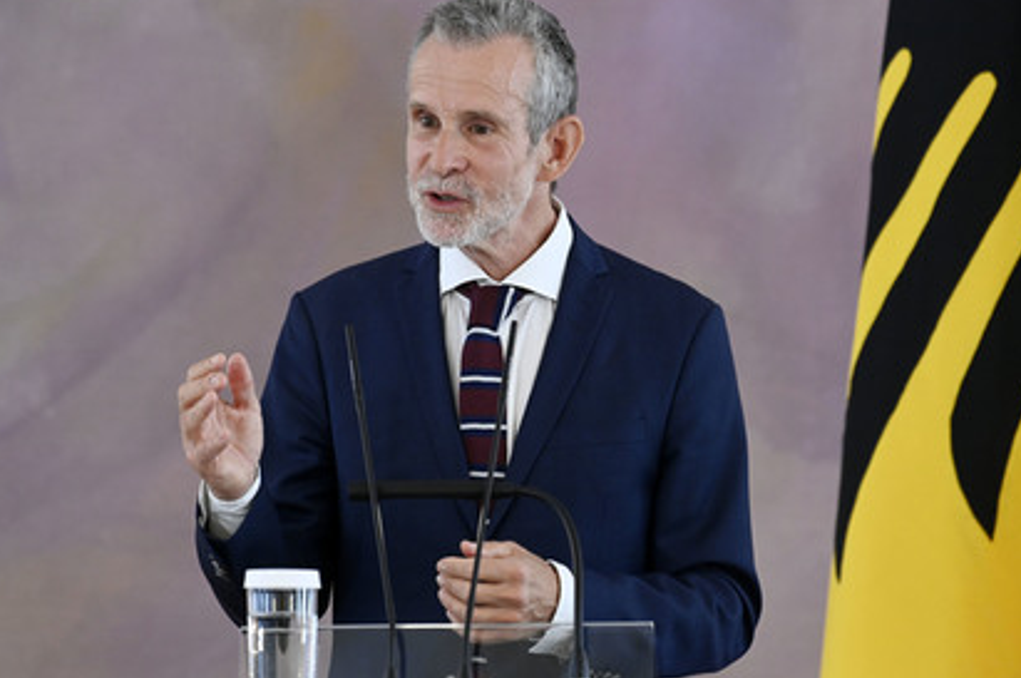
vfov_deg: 3.4
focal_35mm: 406
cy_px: 315
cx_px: 520
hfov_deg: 5.1
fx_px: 11501
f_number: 5.6
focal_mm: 370
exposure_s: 1/400
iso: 6400
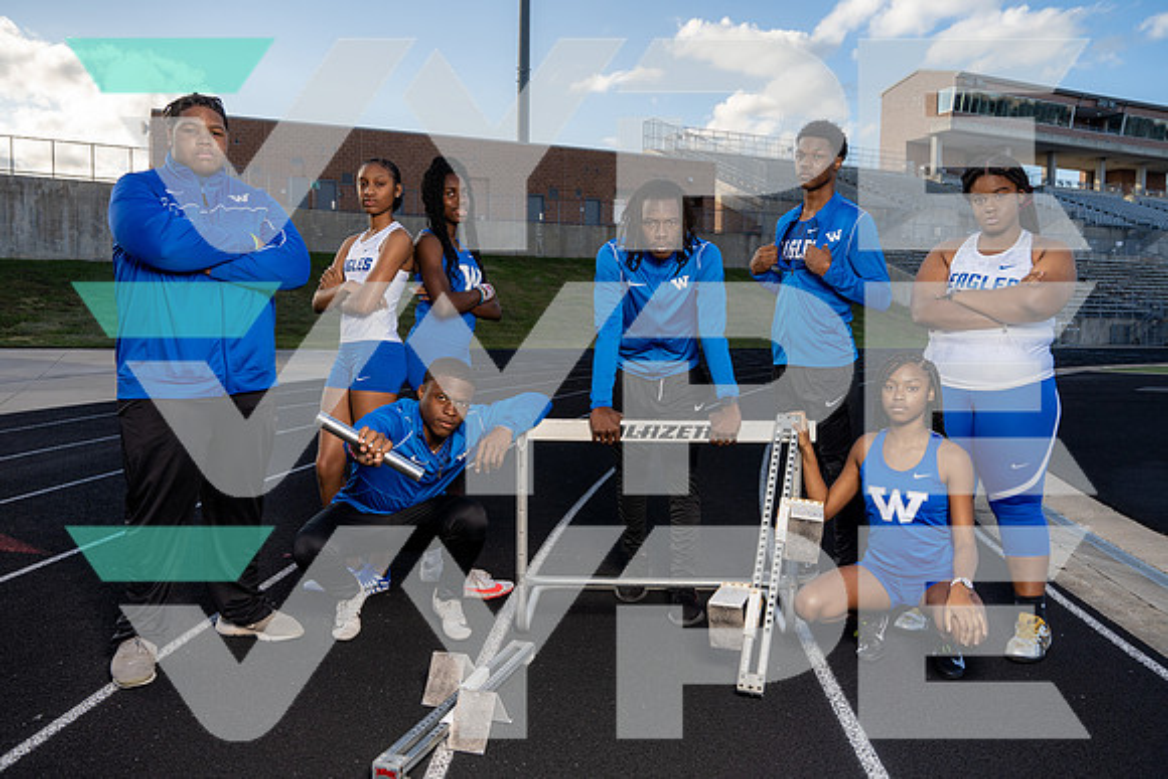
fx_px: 941
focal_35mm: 29
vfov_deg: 45.0
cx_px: 584
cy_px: 390
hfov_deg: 63.6
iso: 200
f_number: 7.1
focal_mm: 29
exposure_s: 1/250
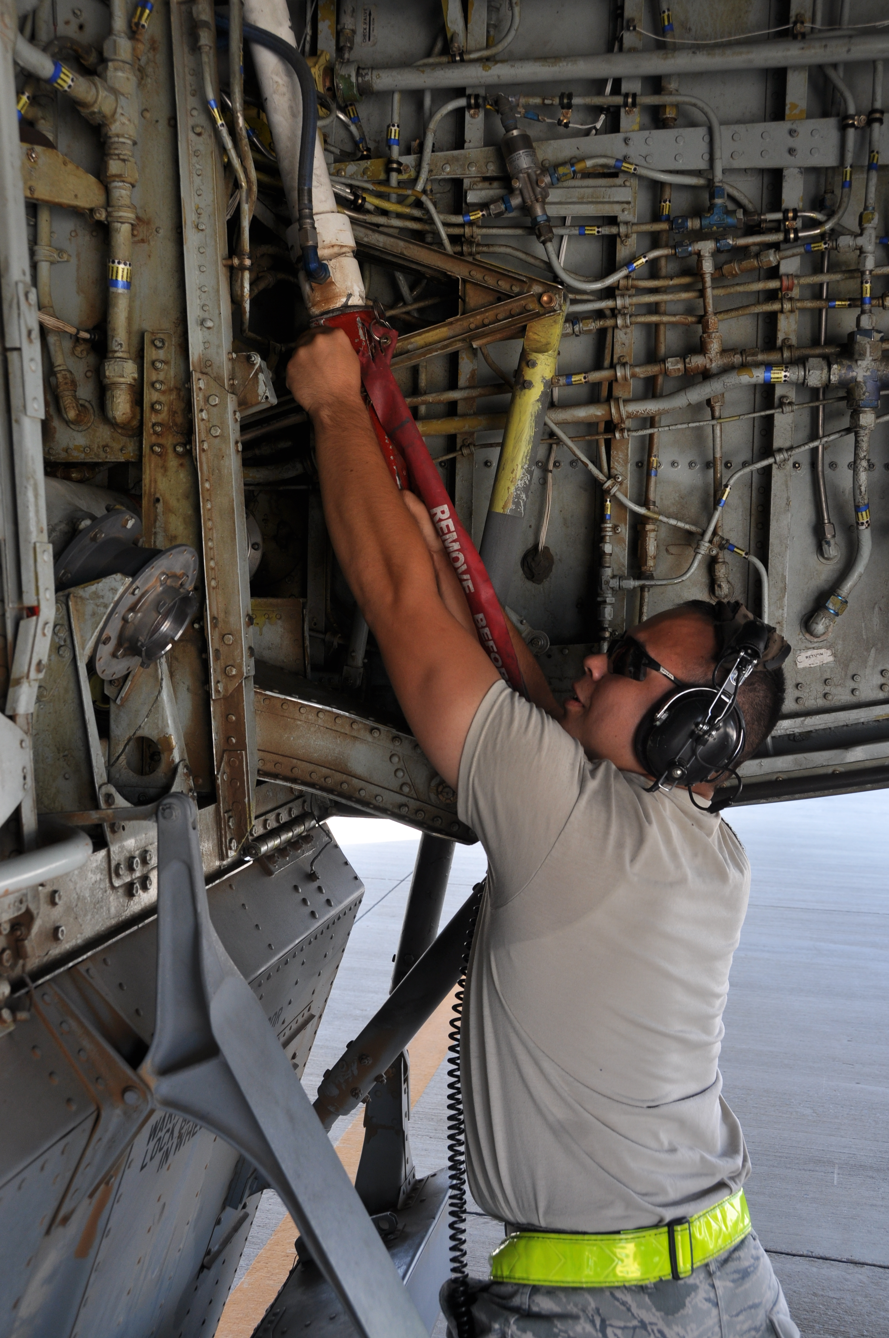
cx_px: 444
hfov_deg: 39.9
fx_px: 1225
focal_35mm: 33
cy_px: 669
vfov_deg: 57.3
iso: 200
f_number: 6.3
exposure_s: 1/100
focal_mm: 22
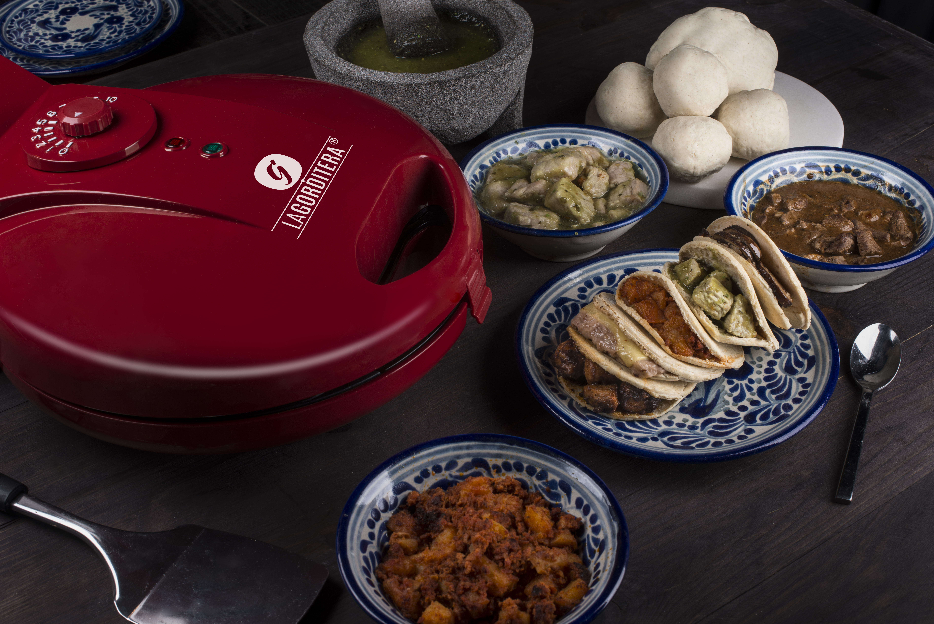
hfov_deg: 39.6
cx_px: 467
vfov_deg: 27.0
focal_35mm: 50
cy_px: 312
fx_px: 1298
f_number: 13
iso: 50
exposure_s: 1/45
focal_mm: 50
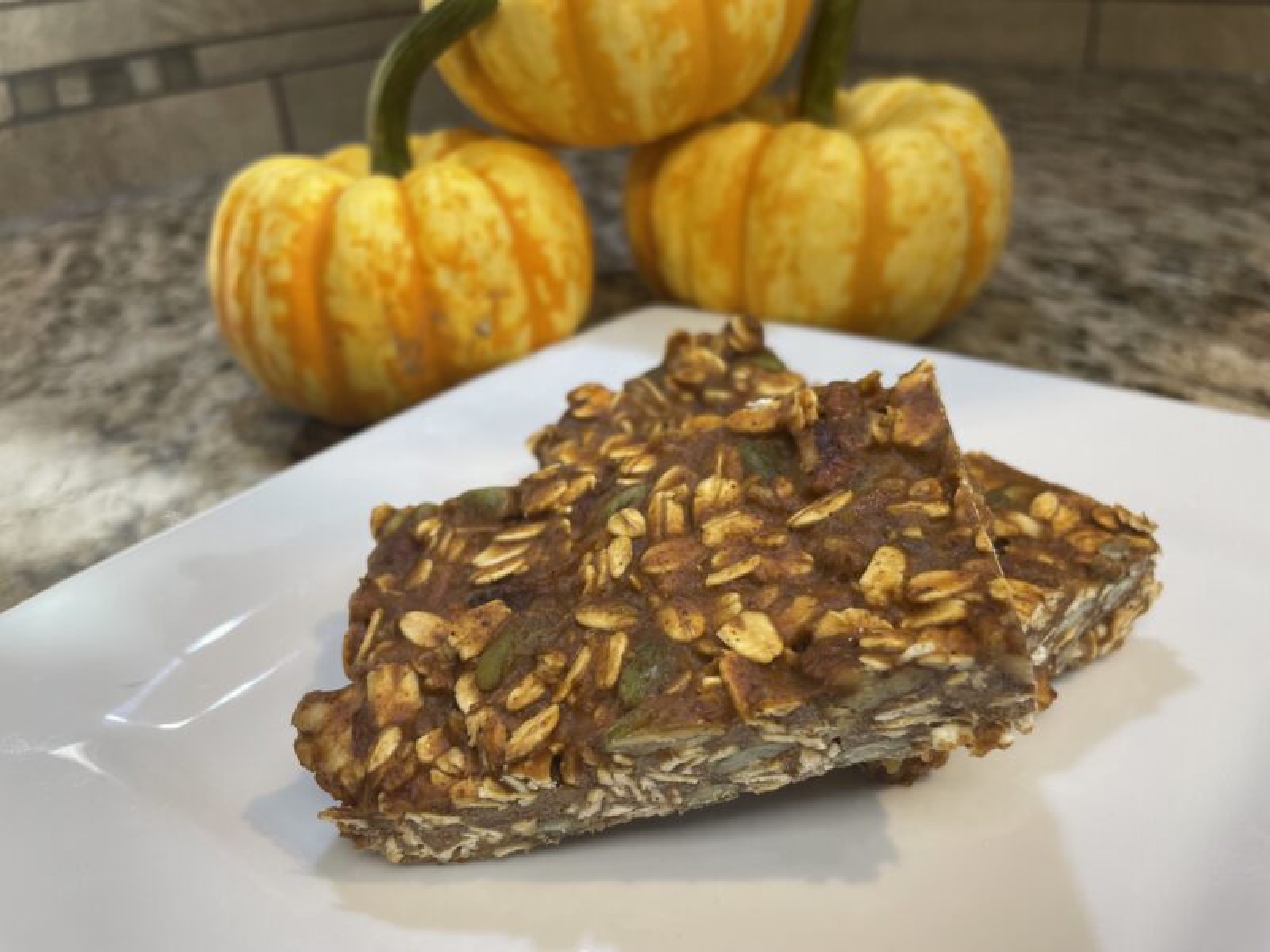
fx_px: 954
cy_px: 476
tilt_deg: -31.2
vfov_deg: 53.1
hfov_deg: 67.3
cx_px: 635
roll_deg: +4.7
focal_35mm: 26
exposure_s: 1/120
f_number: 1.6
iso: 80
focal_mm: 4.2
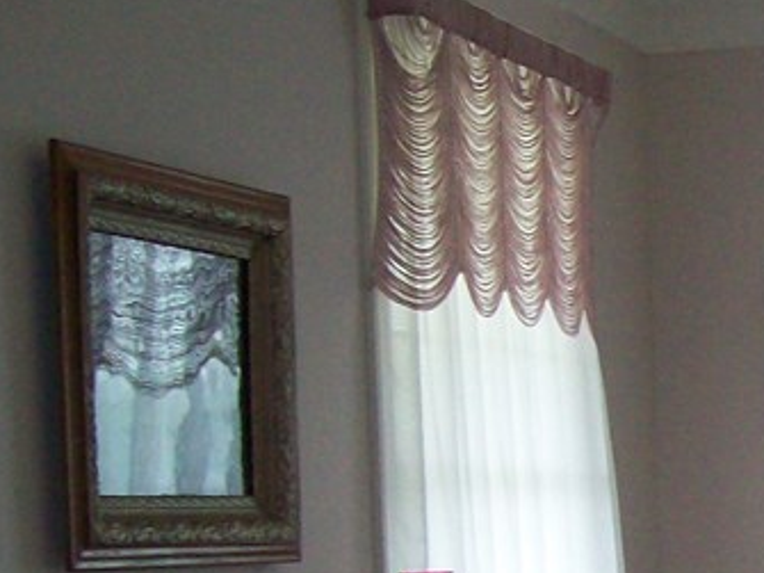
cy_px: 678
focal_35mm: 110
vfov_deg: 13.1
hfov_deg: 16.7
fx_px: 2427
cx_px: 1035
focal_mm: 6
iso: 200
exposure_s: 1/64
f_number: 2.7
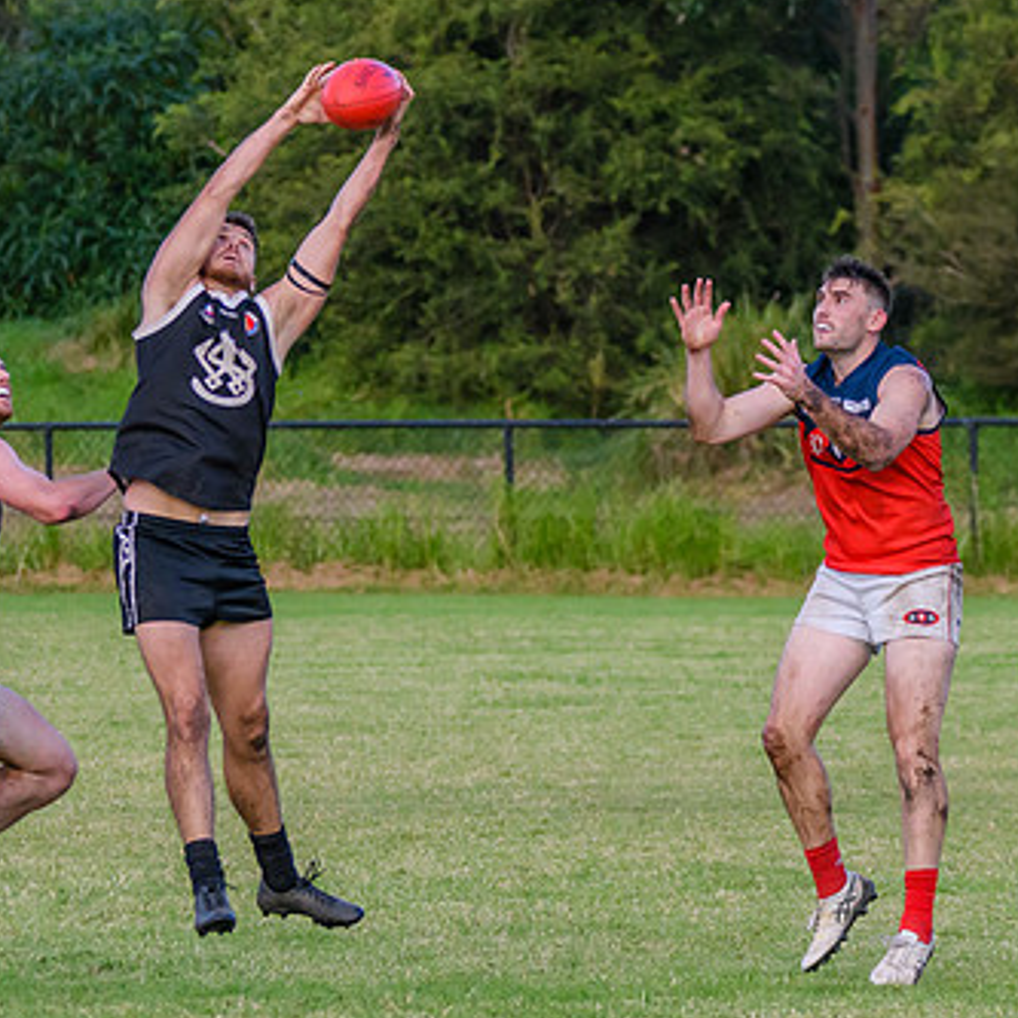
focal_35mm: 546
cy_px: 529
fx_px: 18166
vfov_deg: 3.2
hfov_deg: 3.2
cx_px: 175
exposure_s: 1/2000
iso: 1600
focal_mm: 200
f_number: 5.3
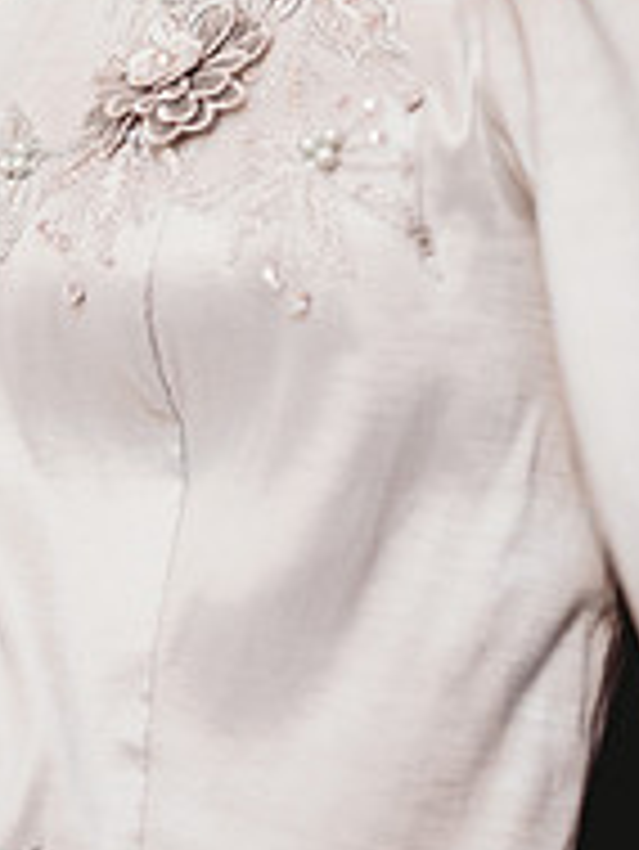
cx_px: 189
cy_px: 297
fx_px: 1352
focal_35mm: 55
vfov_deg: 34.6
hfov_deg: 26.4
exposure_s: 1/320
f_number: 1.8
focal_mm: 24
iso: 250
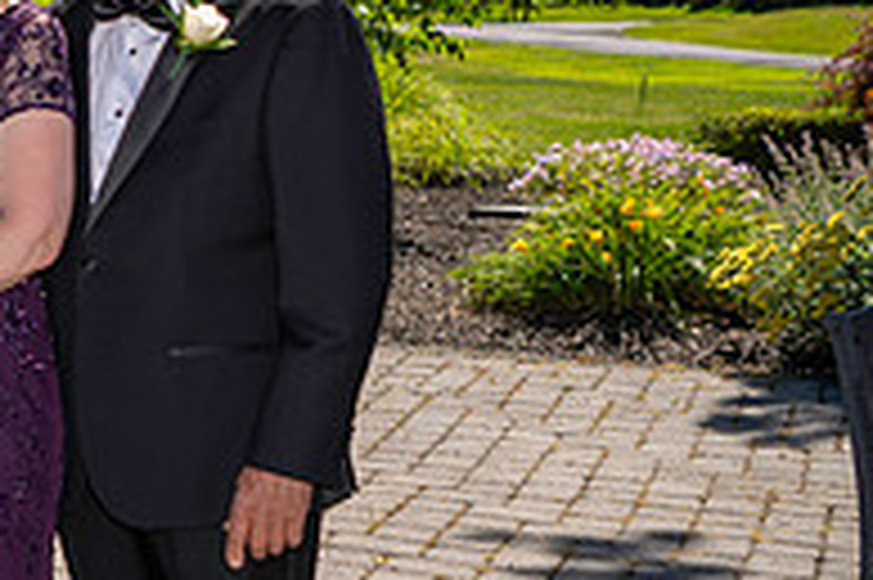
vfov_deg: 13.1
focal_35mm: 104
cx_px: -456
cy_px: 168
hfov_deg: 17.6
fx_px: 2520
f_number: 3.2
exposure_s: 1/2500
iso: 100
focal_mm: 26
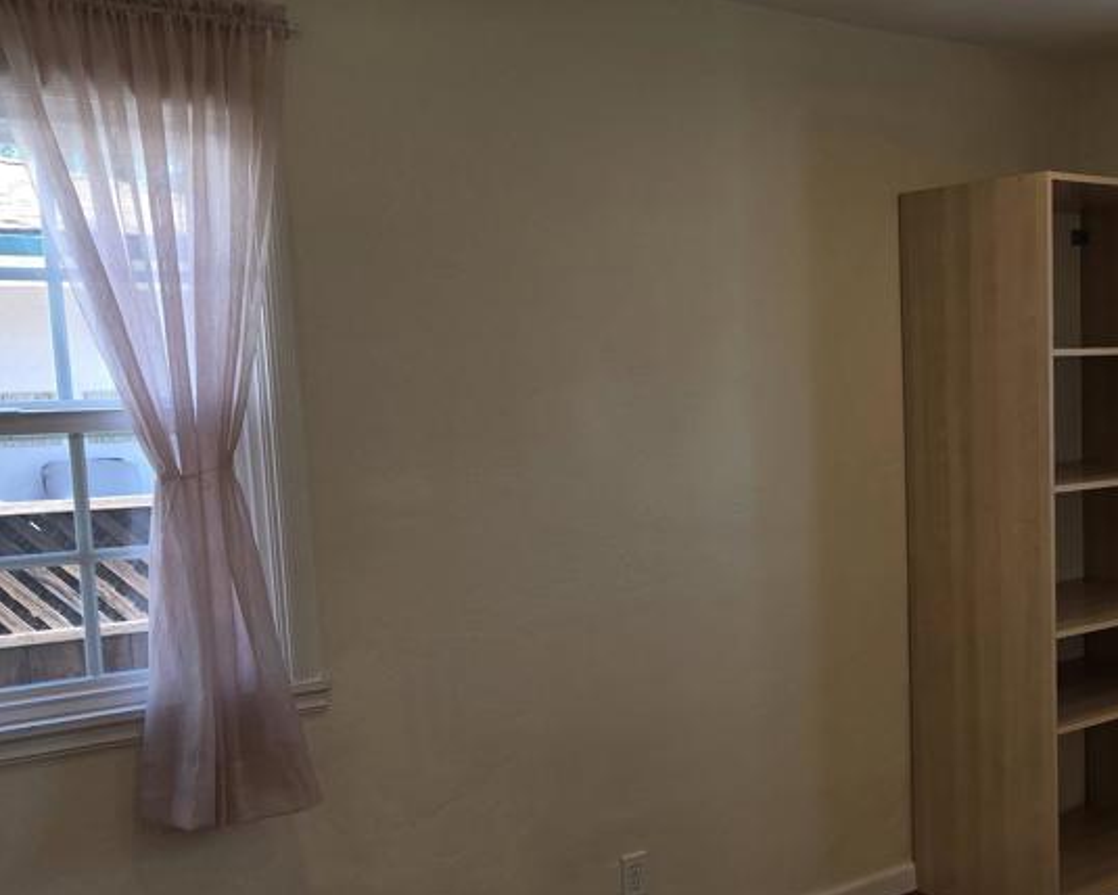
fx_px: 1423
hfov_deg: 39.4
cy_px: 533
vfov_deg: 34.8
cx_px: 1034
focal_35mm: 43
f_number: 1.7
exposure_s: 1/60
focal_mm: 6.3
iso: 25
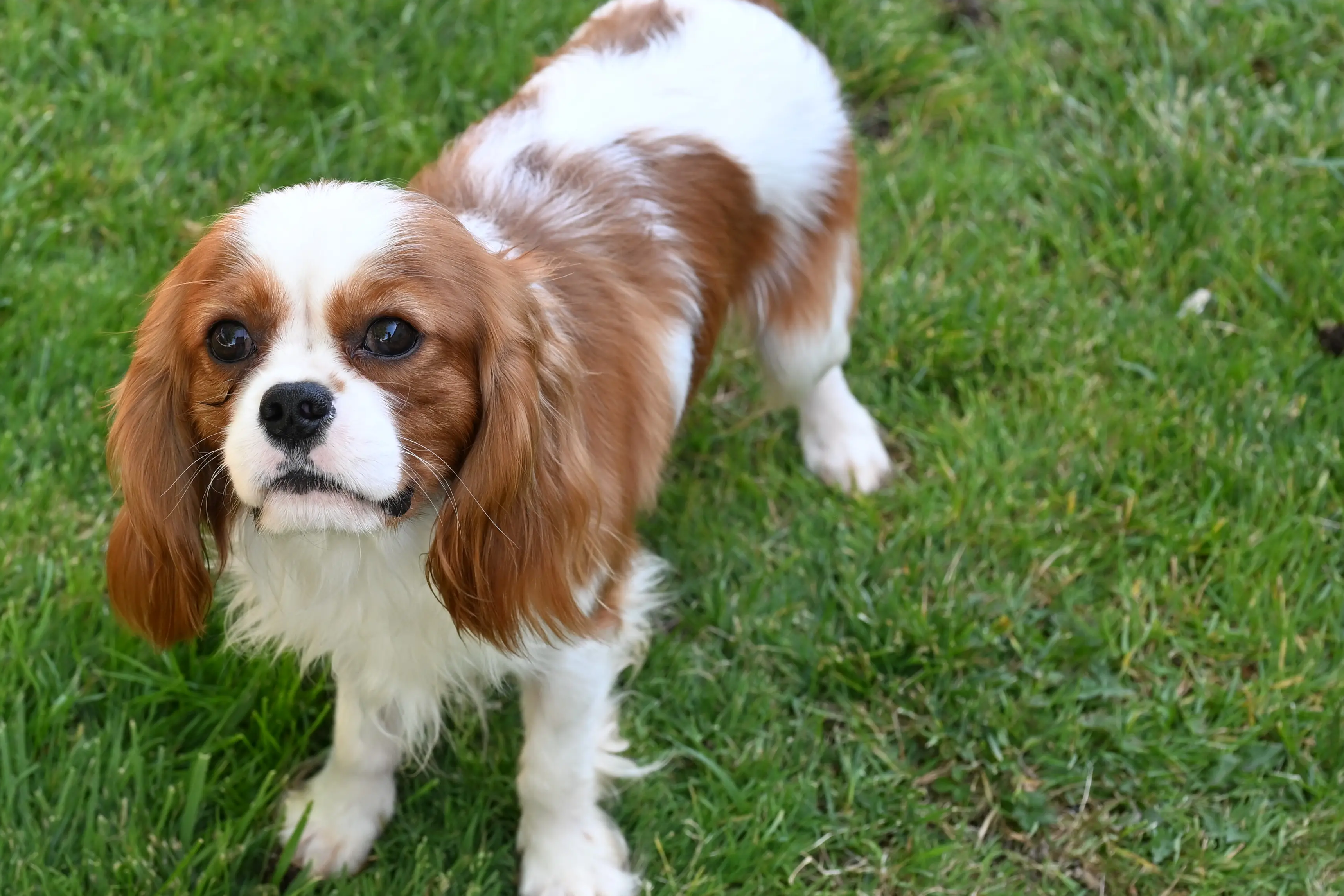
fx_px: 3285
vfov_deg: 15.5
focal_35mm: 88
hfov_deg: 23.0
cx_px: 390
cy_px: 437
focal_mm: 50
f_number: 5.6
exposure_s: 1/160
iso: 400
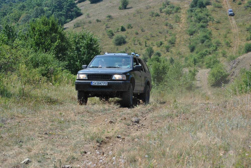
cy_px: 84
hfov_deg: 24.6
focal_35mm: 82
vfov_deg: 16.6
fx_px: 576
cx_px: 126
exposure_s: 1/250
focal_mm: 55
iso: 100
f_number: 8
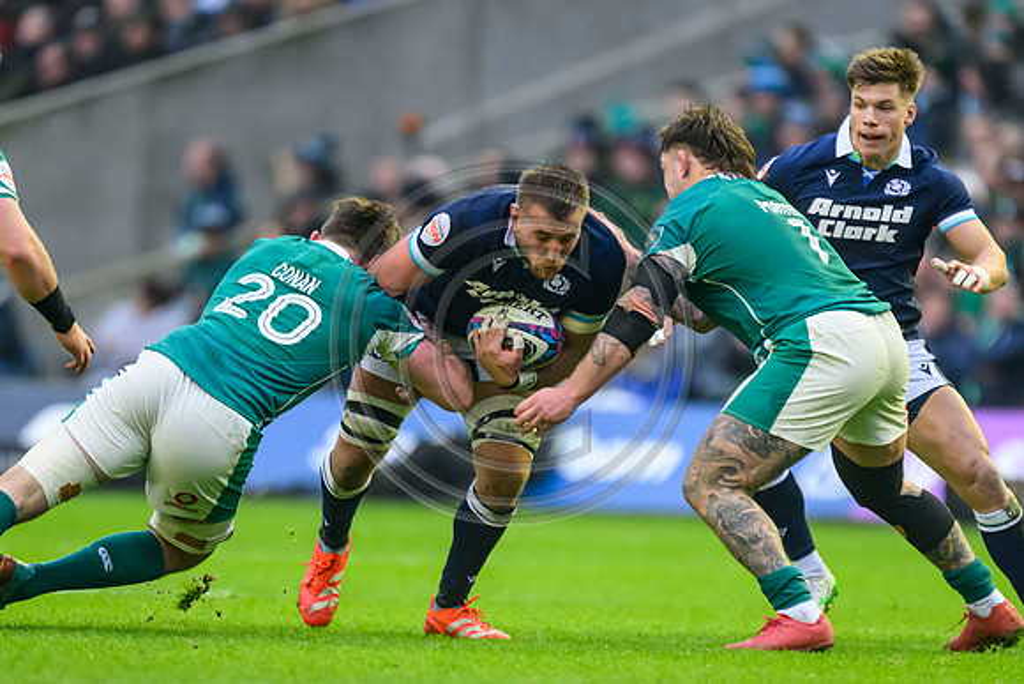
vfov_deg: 1.6
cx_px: 458
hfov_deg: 2.4
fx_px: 24615
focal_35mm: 865
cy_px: 514
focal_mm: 560
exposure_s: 1/1250
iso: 5000
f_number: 4
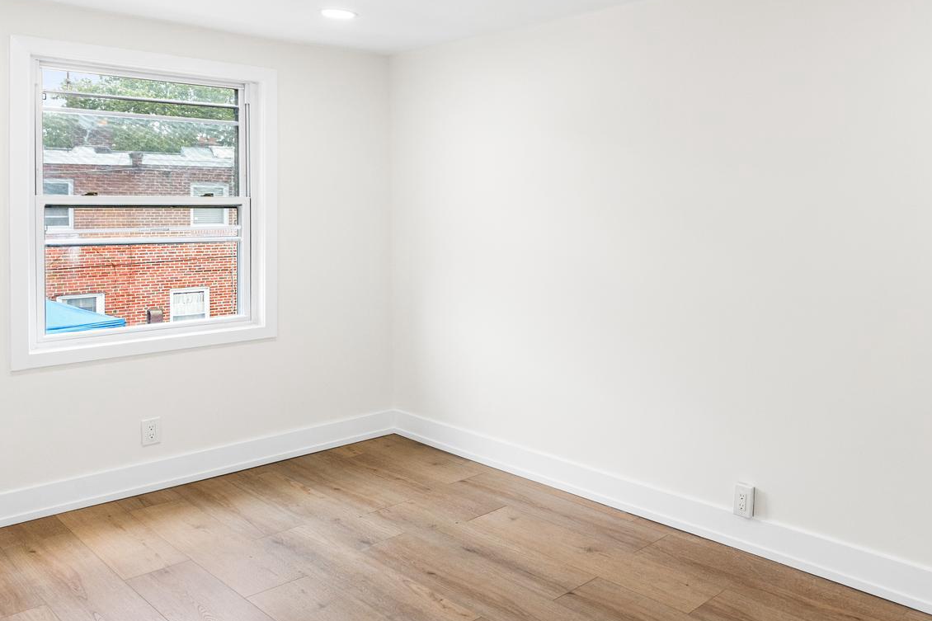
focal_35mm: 29
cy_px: 199
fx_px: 751
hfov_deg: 61.2
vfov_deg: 44.2
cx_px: 660
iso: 1250
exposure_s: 1/50
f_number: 9
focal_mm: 16
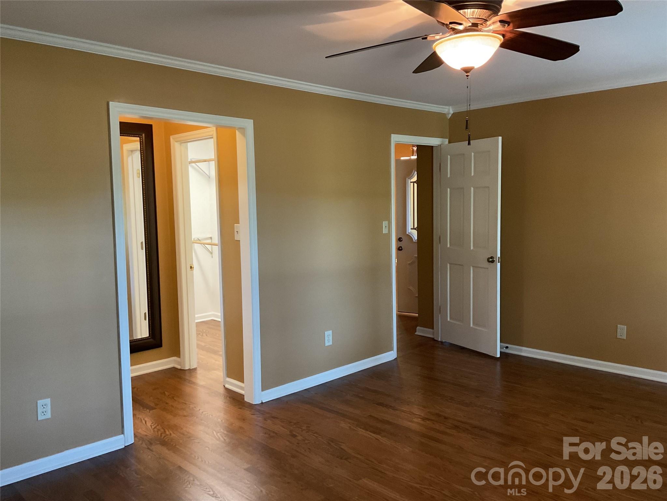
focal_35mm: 29
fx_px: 559
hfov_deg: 61.7
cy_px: 250
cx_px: 334
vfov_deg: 48.2
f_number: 1.8
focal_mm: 3
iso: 200
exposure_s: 1/40
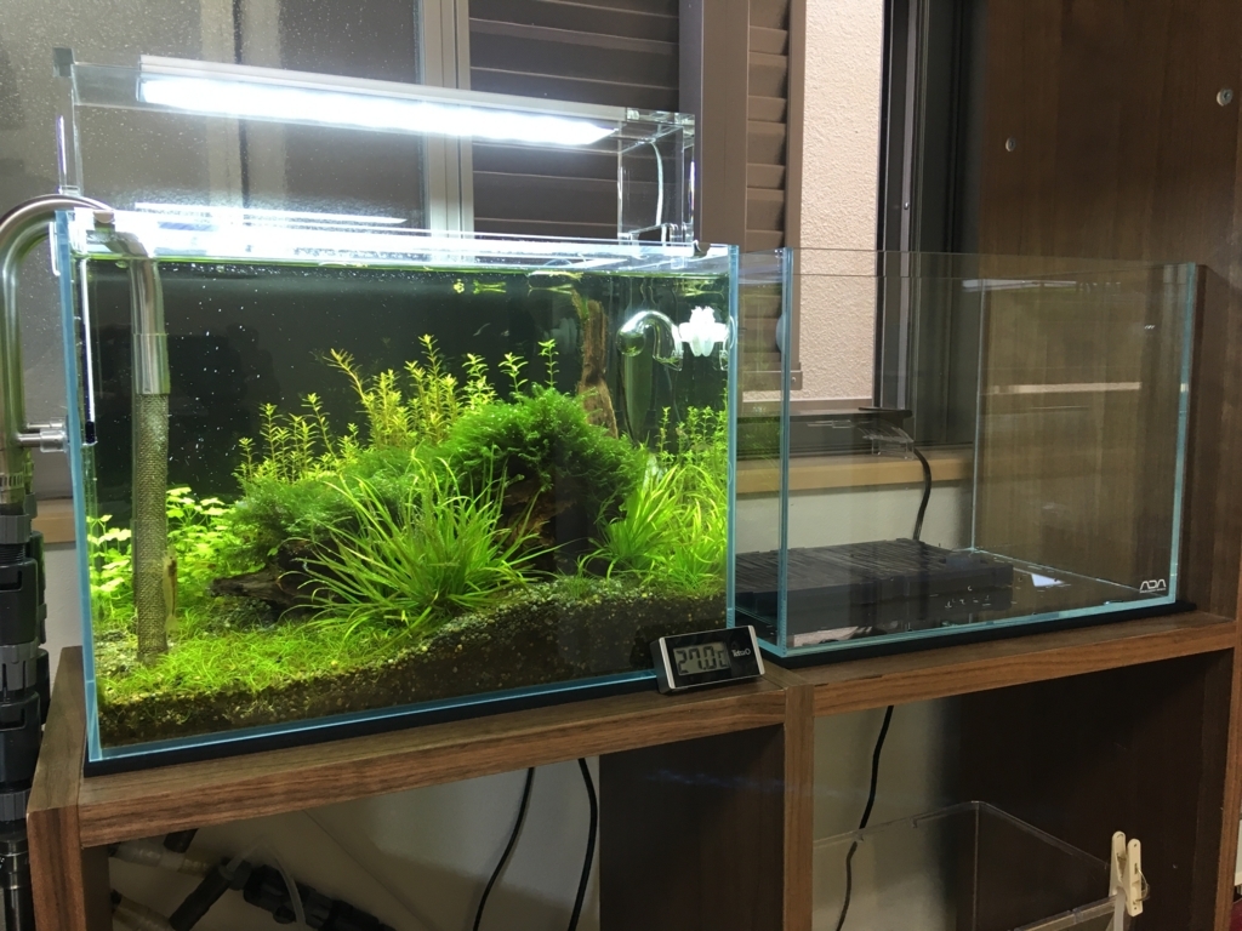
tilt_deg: -8.3
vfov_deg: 48.2
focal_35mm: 29
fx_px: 1041
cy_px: 466
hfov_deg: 61.7
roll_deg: +0.6
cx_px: 621
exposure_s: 1/30
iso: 64
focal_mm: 4.15
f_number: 2.2
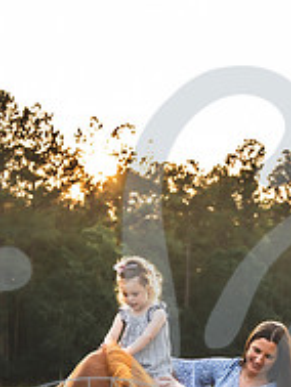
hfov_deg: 17.0
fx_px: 974
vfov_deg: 21.5
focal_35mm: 87
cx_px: 191
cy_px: 412
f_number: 2.8
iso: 125
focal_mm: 38
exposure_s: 1/250
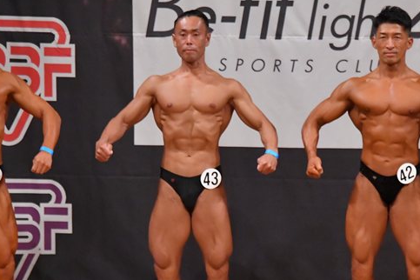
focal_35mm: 409
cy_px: 188
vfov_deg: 3.4
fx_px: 4771
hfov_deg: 5.0
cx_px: 258
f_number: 5.6
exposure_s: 1/400
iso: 6400
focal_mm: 170
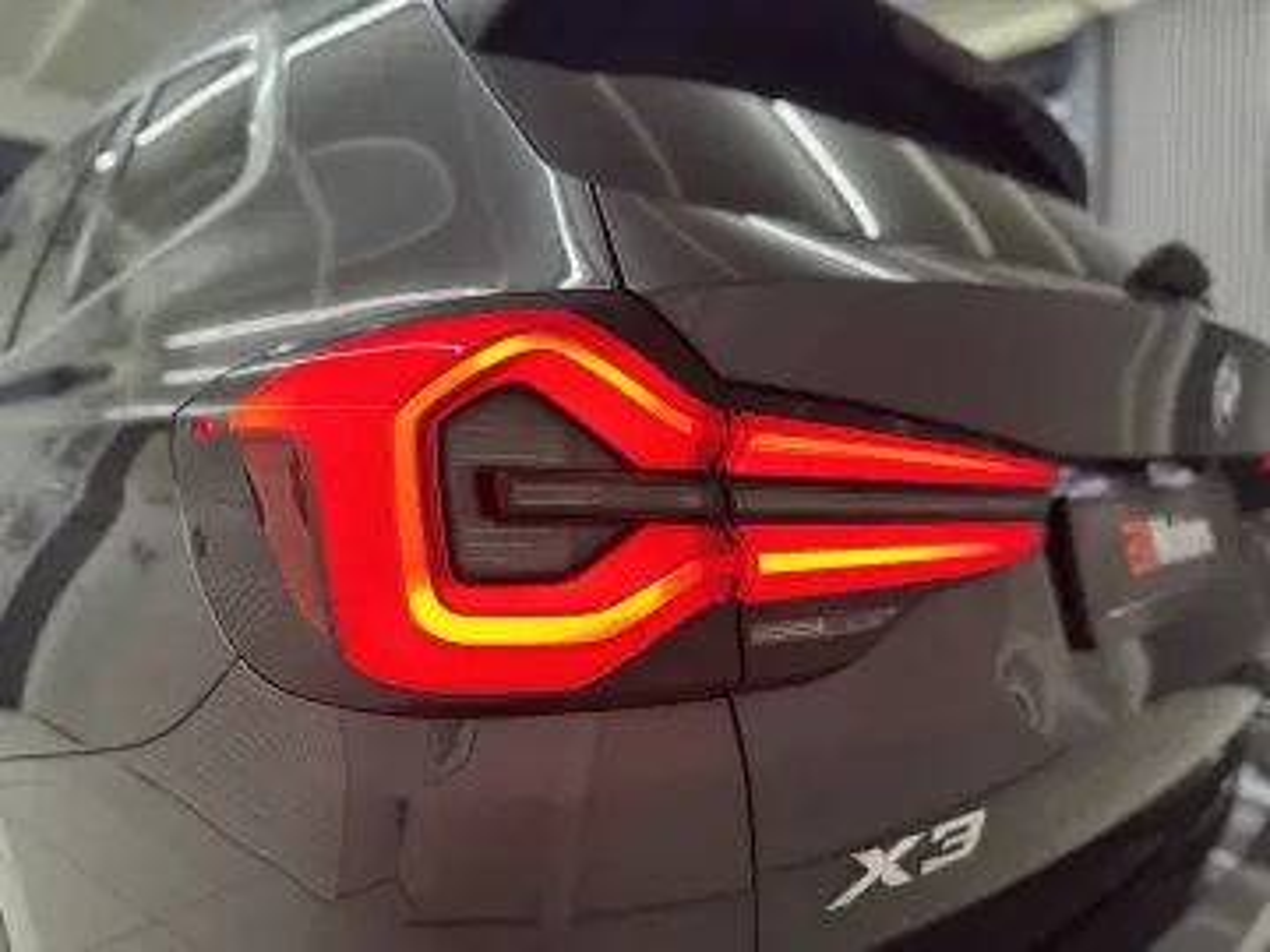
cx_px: 635
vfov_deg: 56.8
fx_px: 881
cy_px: 476
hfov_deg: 71.6
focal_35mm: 24
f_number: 1.78
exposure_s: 1/50
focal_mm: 6.76
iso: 125
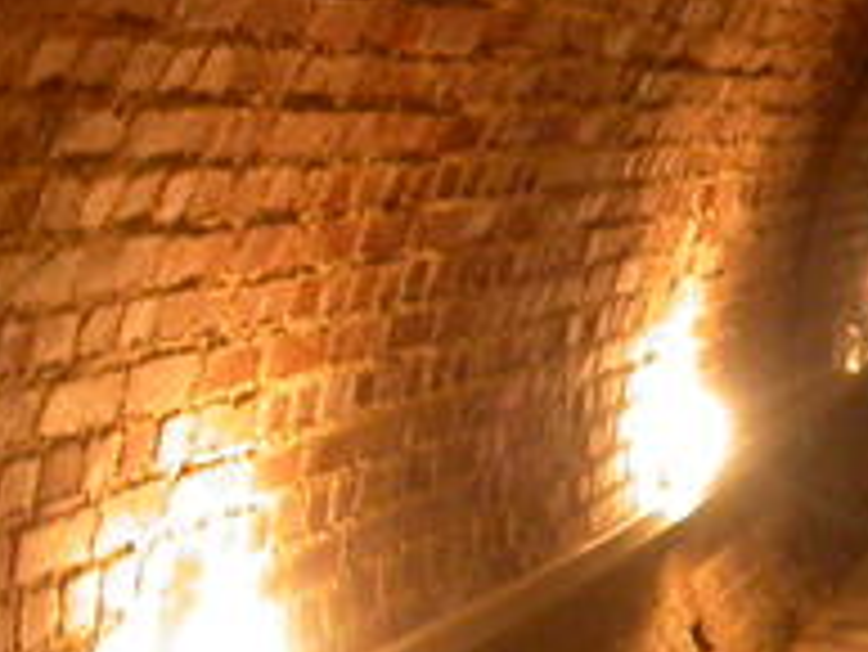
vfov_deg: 11.8
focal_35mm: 126
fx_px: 3161
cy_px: 409
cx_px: 1120
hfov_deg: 15.0
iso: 209
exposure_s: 1/3.4
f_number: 2.6
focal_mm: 7.85
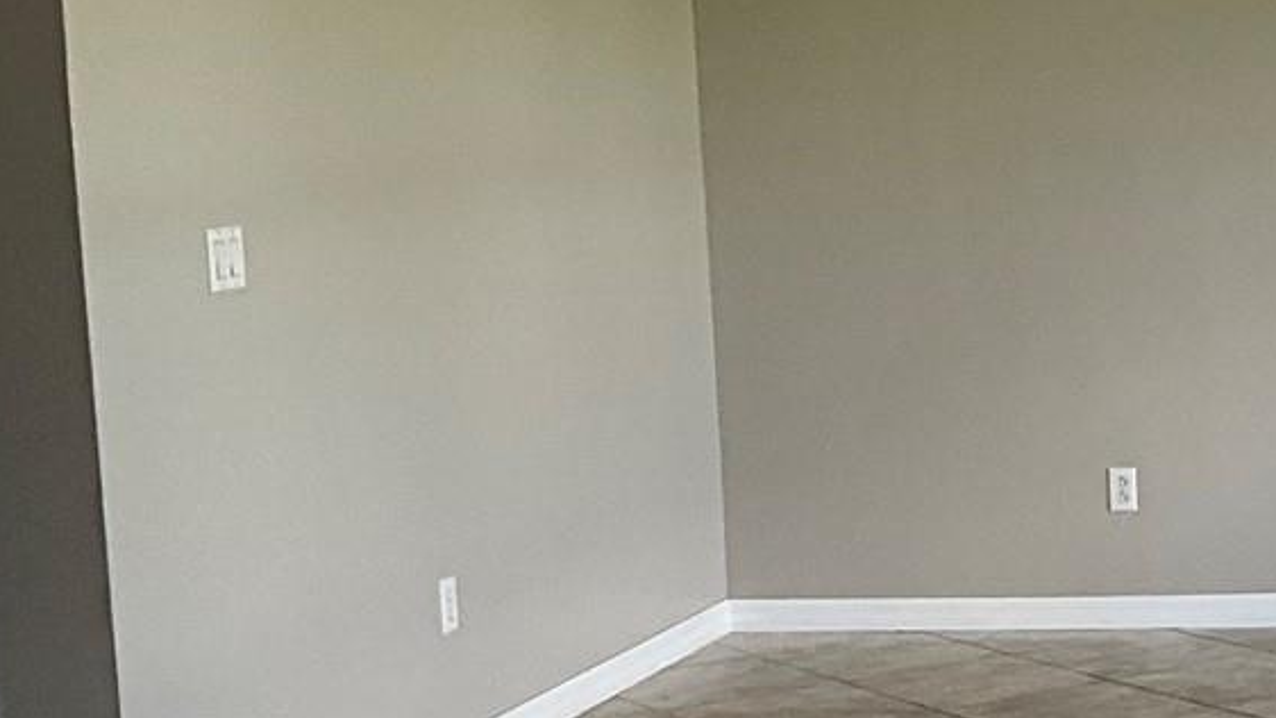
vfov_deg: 13.4
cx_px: 1723
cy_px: 414
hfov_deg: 21.2
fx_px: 3045
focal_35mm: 90
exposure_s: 1/120
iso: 40
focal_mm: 3
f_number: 1.8
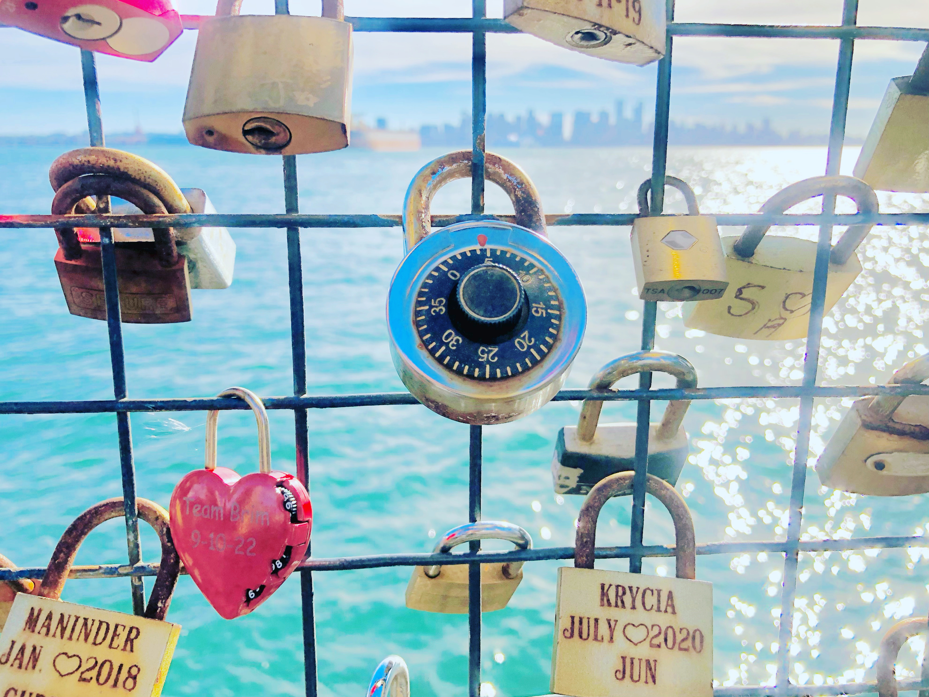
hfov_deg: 63.4
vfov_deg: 49.8
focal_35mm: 28
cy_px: 348
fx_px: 752
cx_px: 464
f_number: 1.8
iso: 20
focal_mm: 4
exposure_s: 1/2315
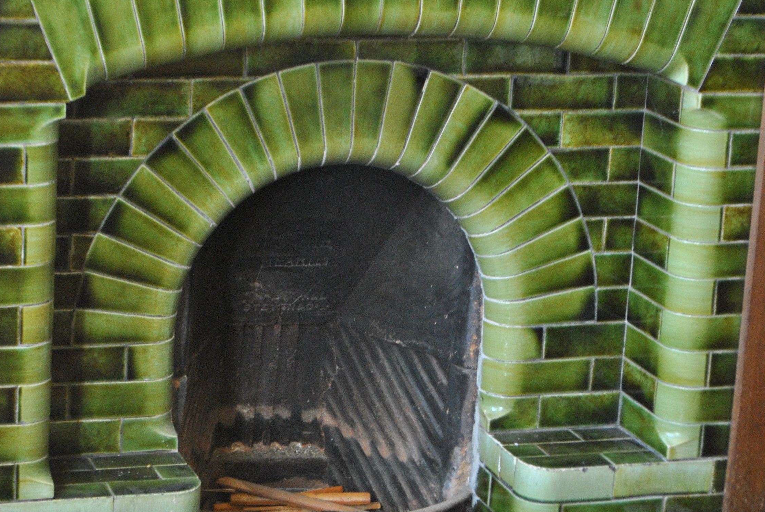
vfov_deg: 11.8
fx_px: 2486
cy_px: 218
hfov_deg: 17.4
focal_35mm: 117
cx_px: 238
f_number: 5.3
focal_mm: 45
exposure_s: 1/30
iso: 560
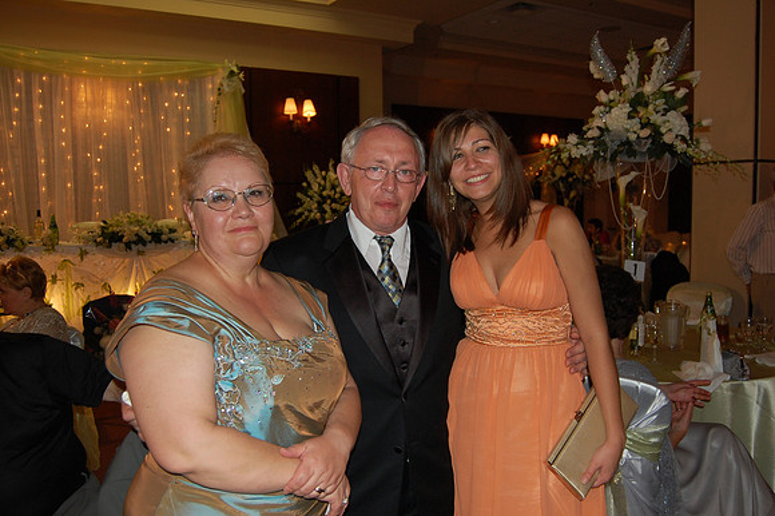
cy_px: 258
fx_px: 645
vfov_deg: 43.6
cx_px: 388
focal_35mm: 30
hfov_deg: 62.0
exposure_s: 1/60
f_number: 3.8
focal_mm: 20
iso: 400
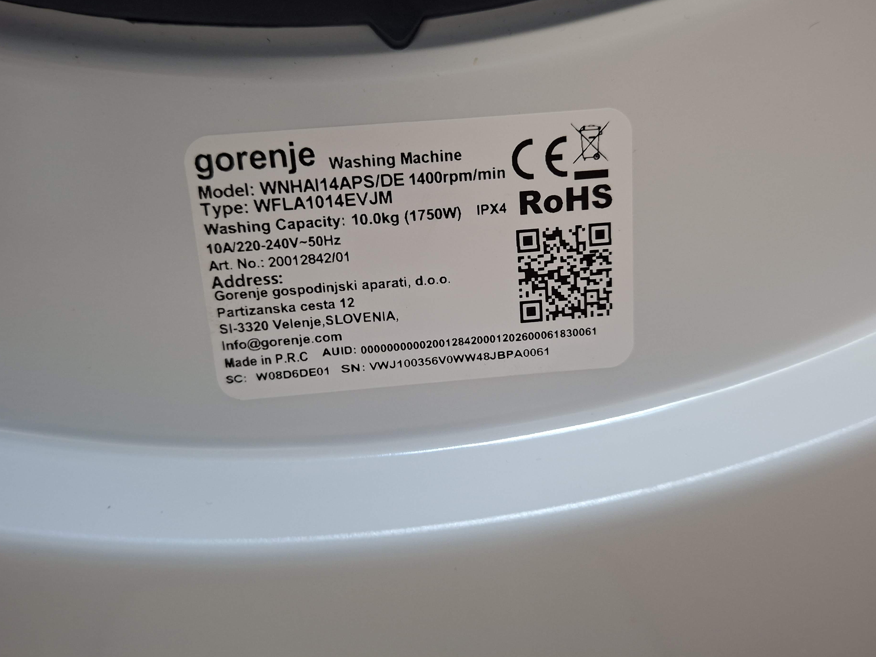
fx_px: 633
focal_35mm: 25
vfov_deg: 54.8
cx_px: 450
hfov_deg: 69.4
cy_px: 301
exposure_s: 1/25
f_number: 1.8
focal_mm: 5.54
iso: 400
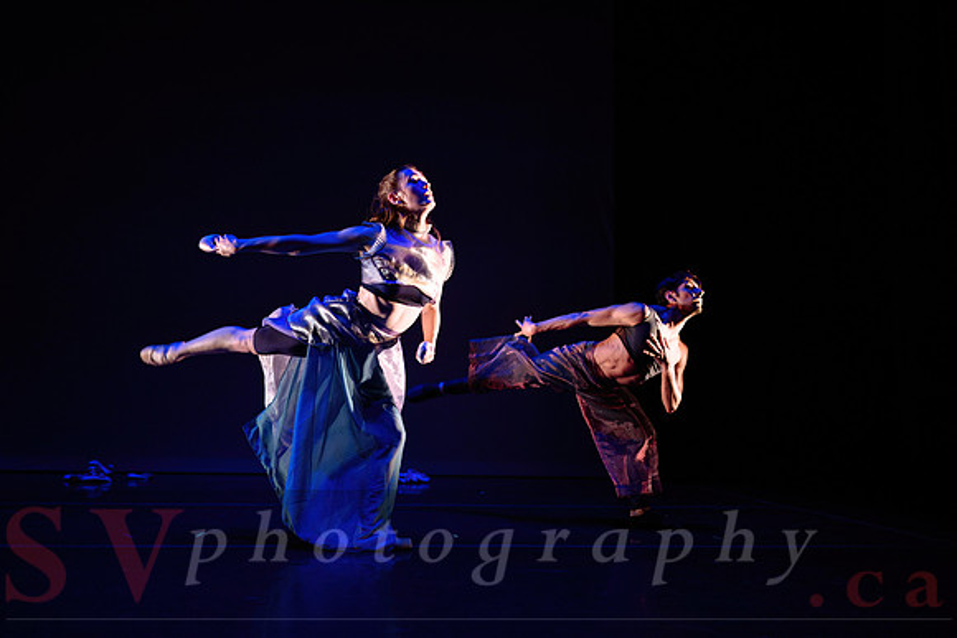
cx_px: 477
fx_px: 779
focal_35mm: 29
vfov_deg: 44.4
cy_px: 376
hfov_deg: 63.1
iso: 1000
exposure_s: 1/320
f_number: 1.4
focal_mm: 24
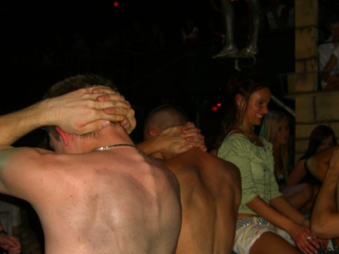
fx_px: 538
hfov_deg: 34.7
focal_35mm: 55
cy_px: 161
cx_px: 221
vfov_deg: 26.5
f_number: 2.8
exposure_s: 1/60
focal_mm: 7.9
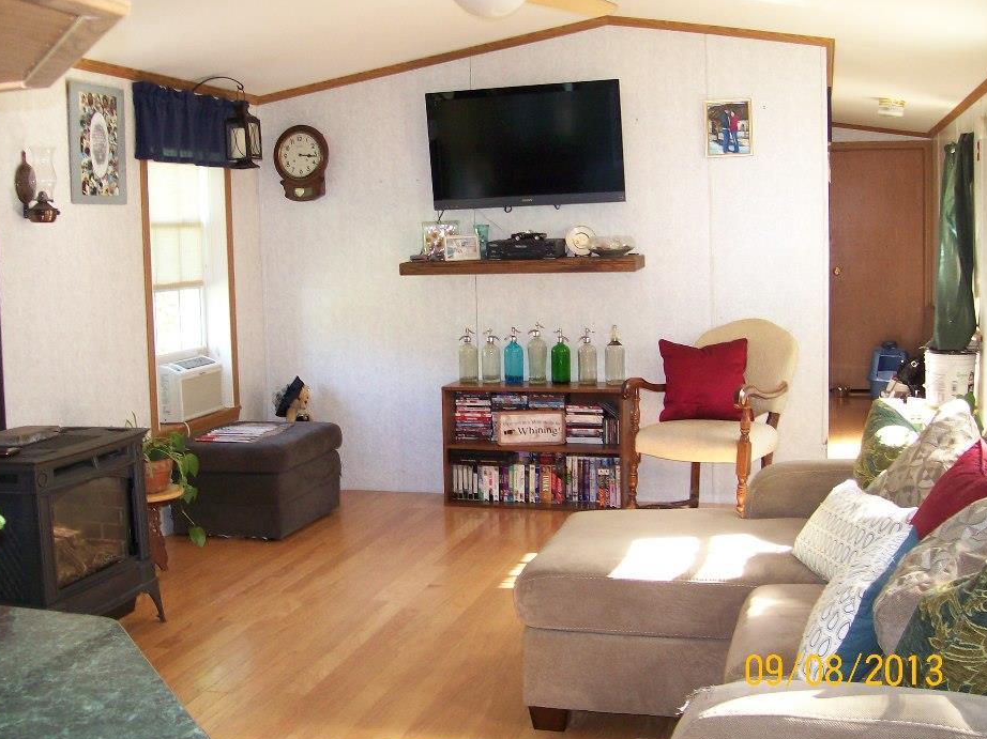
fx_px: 1140
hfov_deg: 46.8
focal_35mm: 40
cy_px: 358
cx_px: 451
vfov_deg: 35.9
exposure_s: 1/32
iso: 140
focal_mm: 6
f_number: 2.7
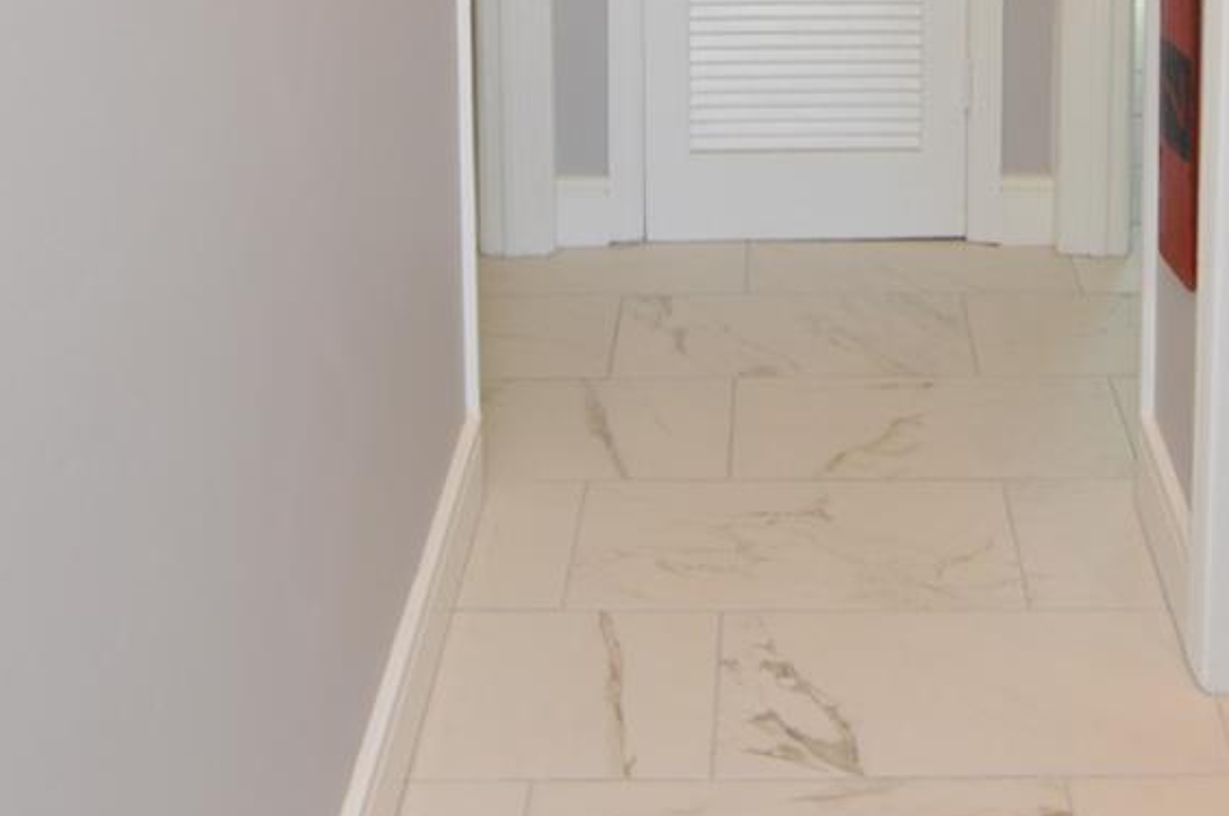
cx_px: 794
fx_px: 1739
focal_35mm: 51
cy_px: -317
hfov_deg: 38.6
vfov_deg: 22.8
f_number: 4
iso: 400
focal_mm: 12
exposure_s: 1/60
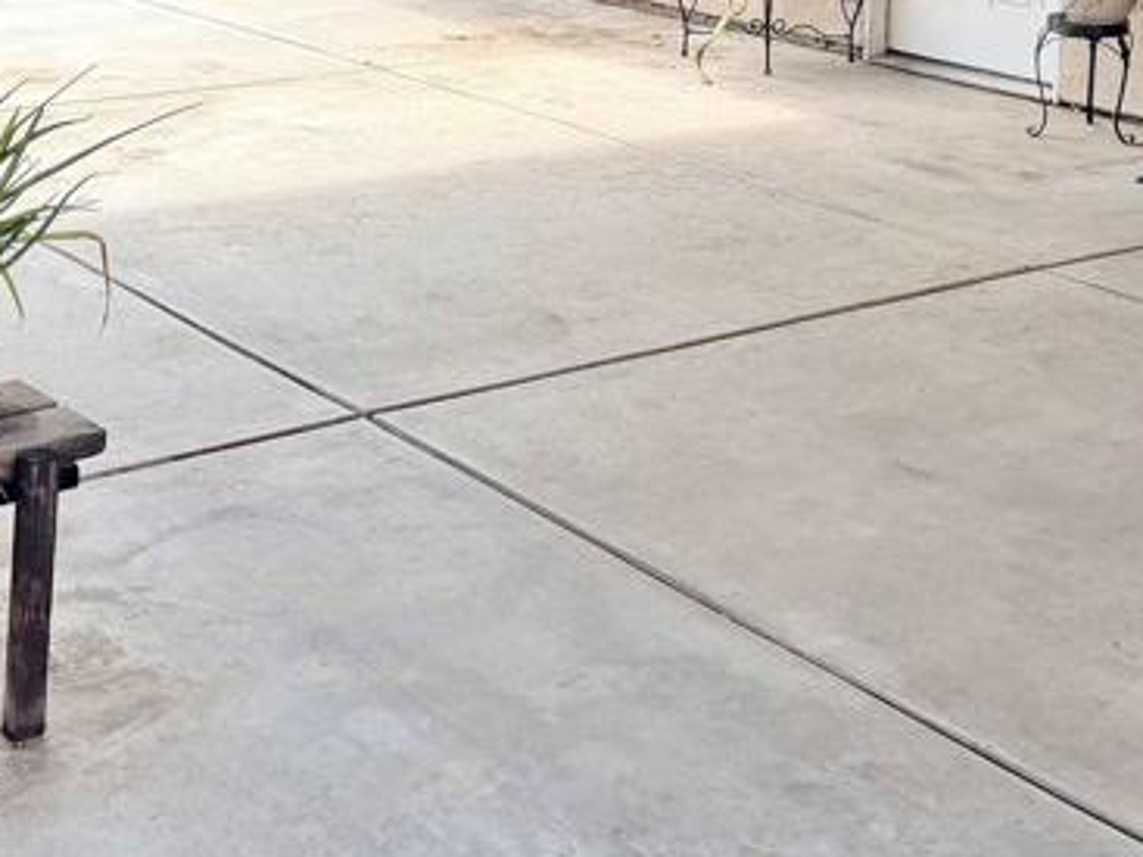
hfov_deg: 29.0
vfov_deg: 20.8
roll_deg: -0.3
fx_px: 2212
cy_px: -106
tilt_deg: -5.6
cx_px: 601
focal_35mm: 67
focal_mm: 6.76
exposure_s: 1/1437
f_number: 1.78
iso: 80
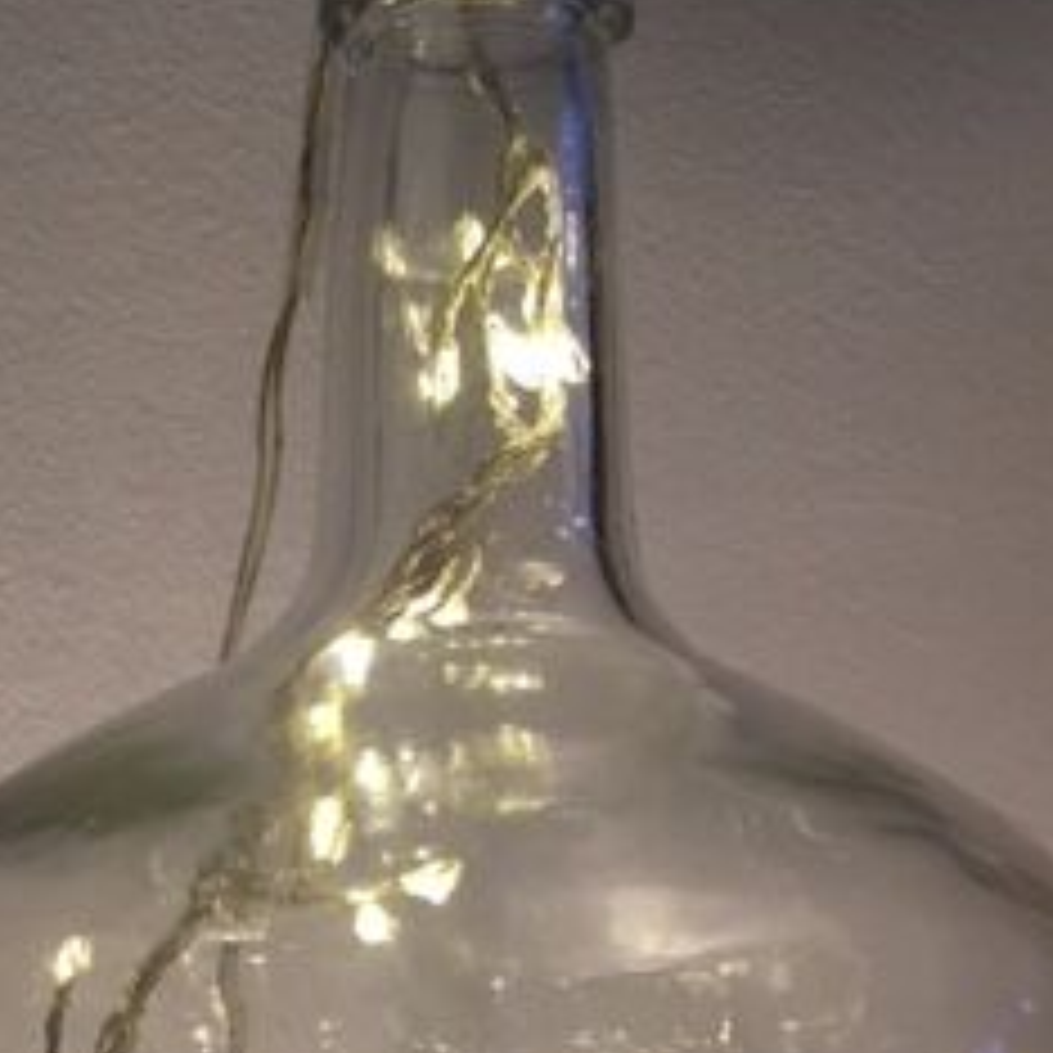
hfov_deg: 24.6
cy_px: 1048
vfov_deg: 23.6
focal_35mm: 70
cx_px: 454
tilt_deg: -3.2
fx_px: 2409
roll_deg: -0.9
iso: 125
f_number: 2.2
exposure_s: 1/33
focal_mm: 4.15
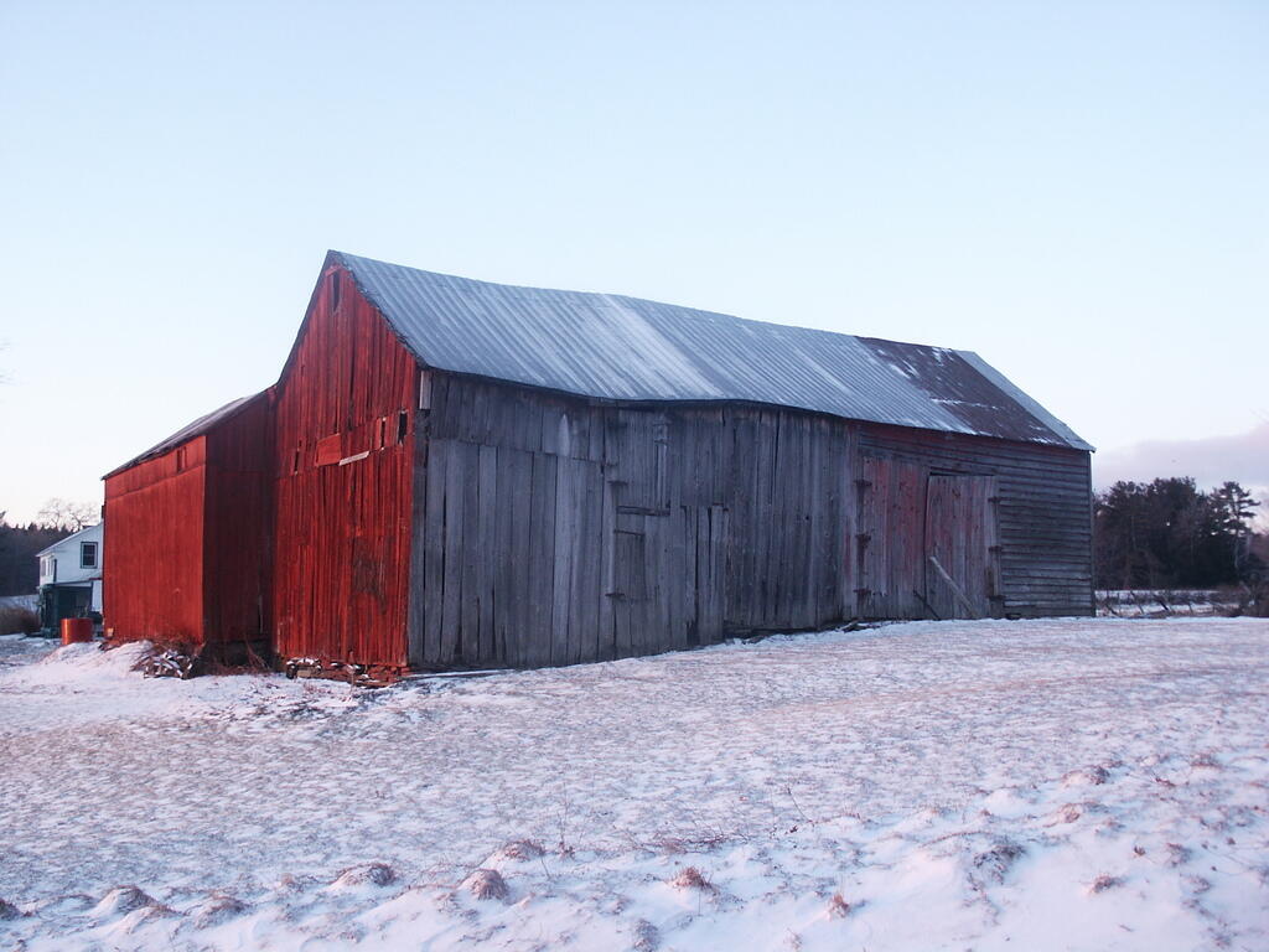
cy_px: 476
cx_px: 634
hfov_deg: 52.6
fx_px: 1283
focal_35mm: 35
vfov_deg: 40.7
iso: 64
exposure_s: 1/45
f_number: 3
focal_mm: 7.18
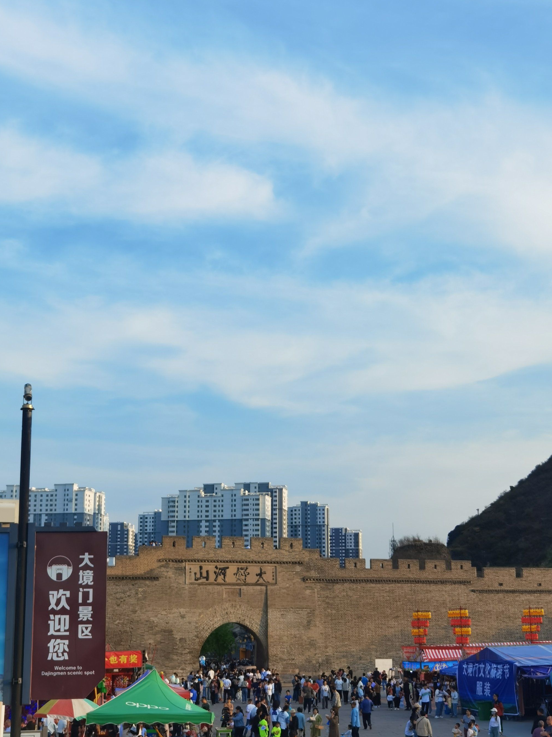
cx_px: 271
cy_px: 369
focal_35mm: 50
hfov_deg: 29.1
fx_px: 1063
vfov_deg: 38.2
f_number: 1.9
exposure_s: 1/1667
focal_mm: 6.71
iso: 50
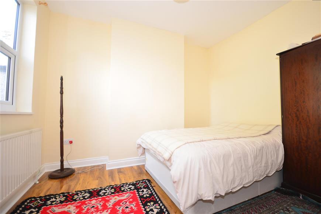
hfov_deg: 100.4
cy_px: 107
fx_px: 134
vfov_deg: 77.3
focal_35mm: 15
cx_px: 160
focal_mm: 10
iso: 200
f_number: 5
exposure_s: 1/13
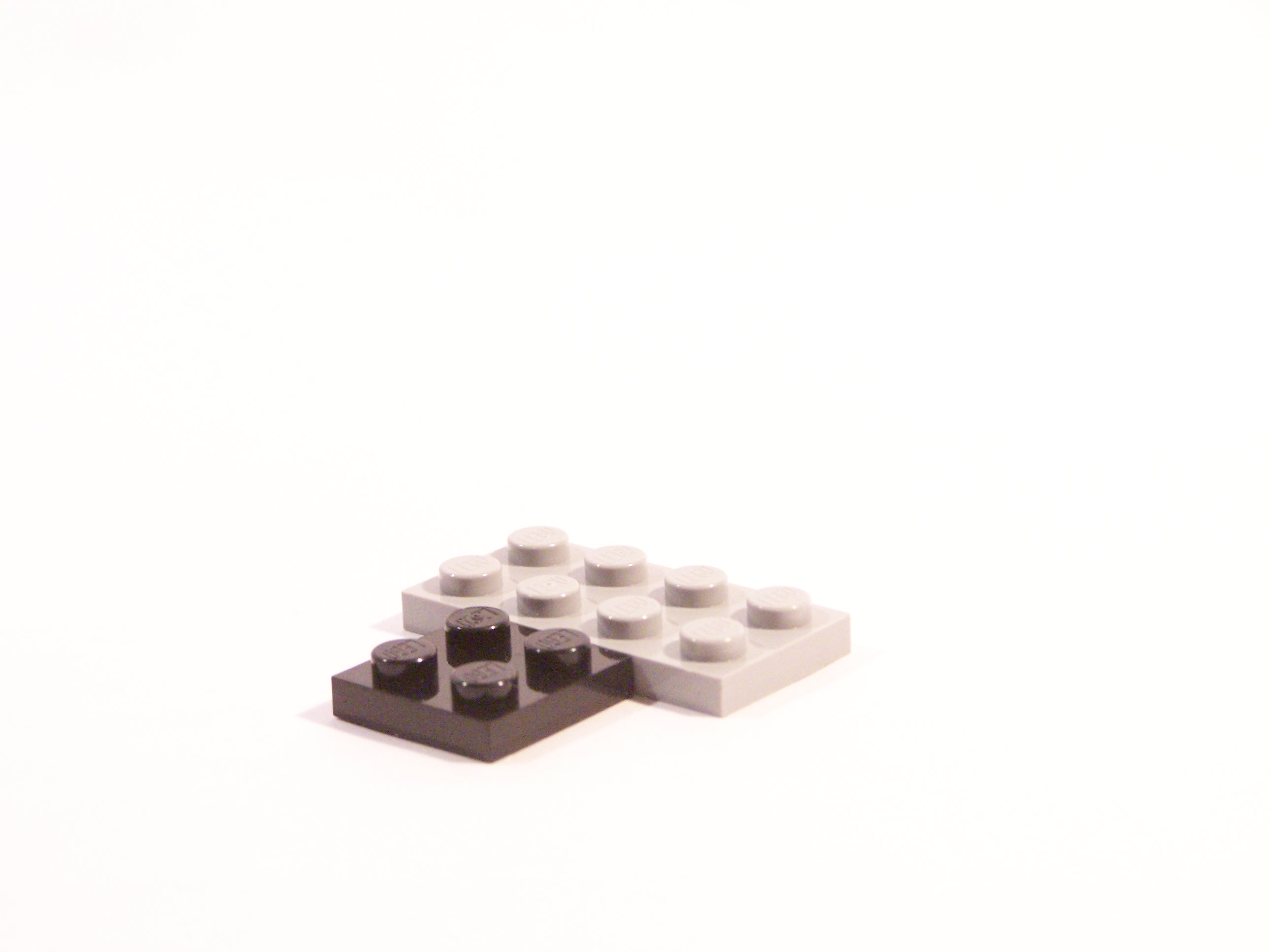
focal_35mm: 105
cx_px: 634
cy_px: 476
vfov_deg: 14.1
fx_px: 3849
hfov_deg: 18.7
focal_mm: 17.5
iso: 400
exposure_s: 1/30
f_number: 3.6
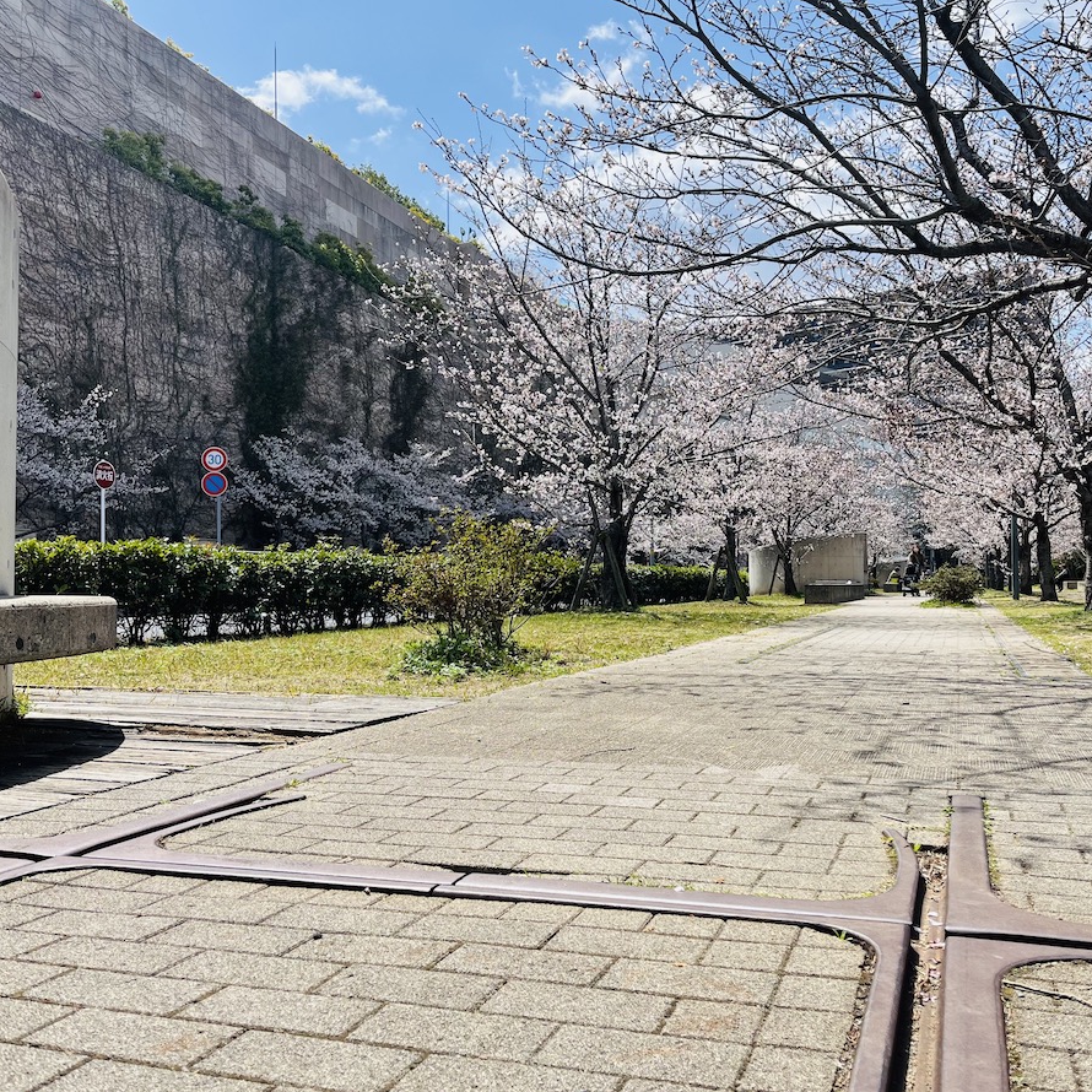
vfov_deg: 52.5
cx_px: 636
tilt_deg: +2.8
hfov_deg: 52.3
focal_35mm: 31
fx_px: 1106
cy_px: 542
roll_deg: +0.2
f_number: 1.6
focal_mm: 5.1
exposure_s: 1/3521
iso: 50
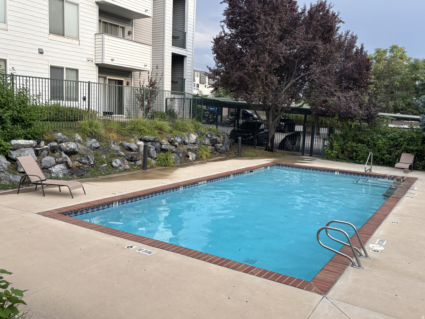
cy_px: 160
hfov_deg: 58.4
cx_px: 212
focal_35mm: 31
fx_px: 381
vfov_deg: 45.4
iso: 50
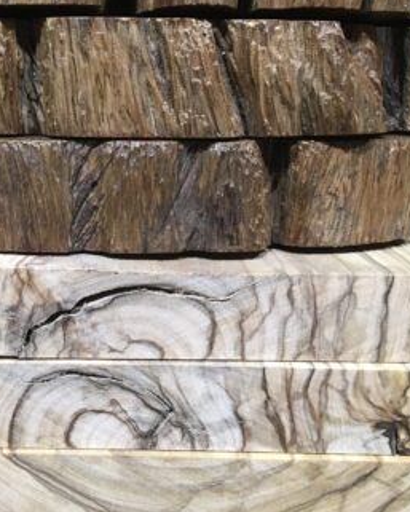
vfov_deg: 39.3
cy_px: 200
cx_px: 110
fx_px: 713
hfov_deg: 31.6
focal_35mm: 47
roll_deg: +0.6
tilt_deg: -9.6
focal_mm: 4.15
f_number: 2.2
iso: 200
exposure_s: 1/33
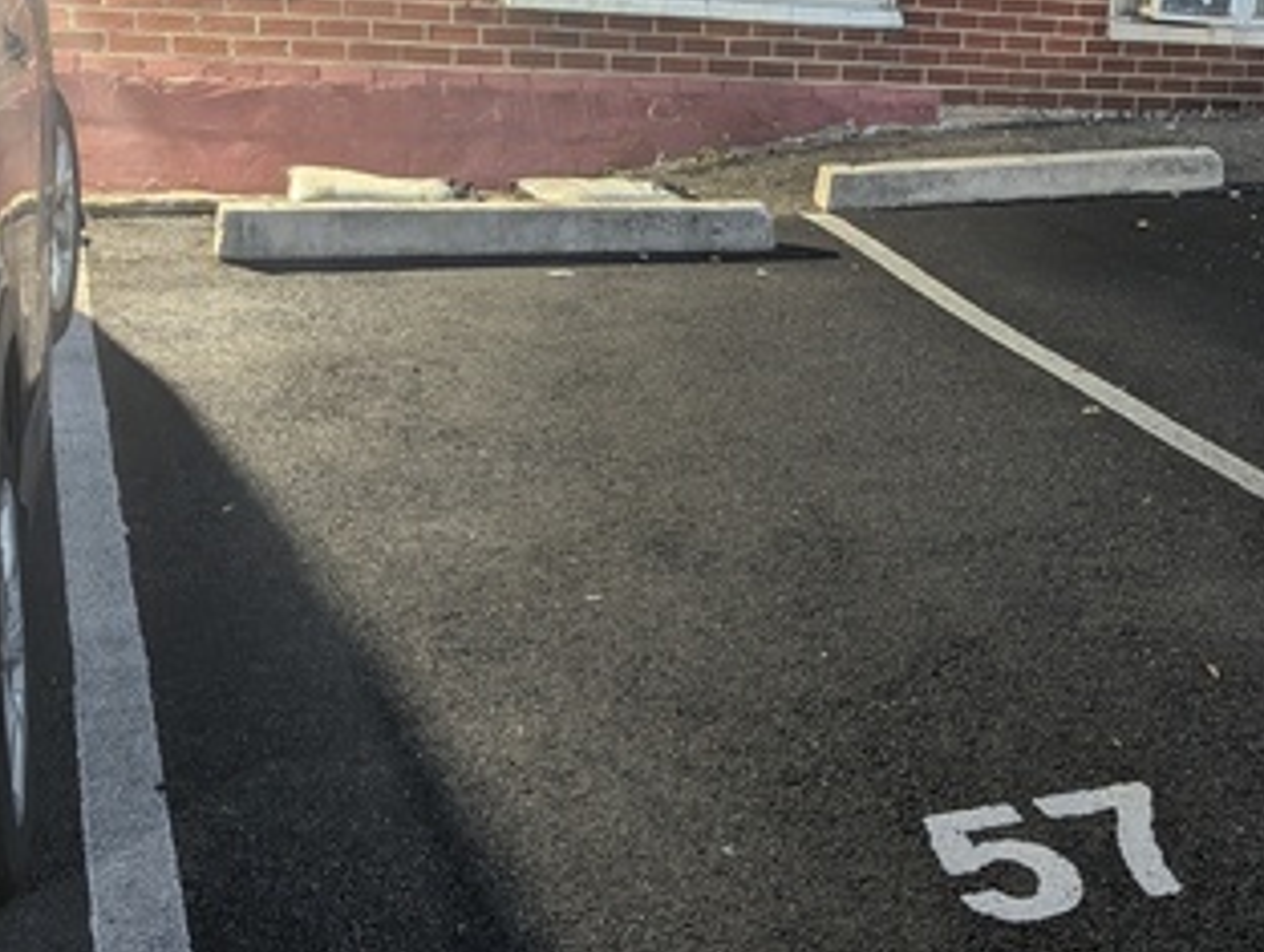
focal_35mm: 51
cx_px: 989
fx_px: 1865
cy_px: 417
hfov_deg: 36.3
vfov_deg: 28.6
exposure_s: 1/40
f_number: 1.85
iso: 607
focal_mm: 6.81
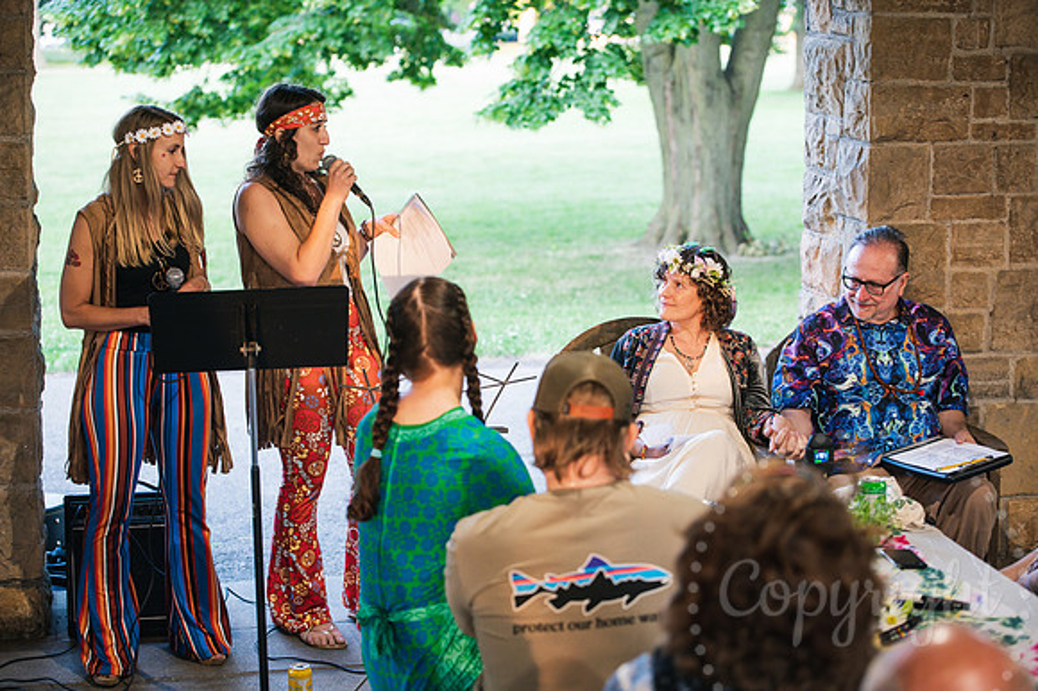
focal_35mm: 70
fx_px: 2017
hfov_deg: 28.9
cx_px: 519
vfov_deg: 19.4
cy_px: 346
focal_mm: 70
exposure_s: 1/250
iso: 2500
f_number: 3.2
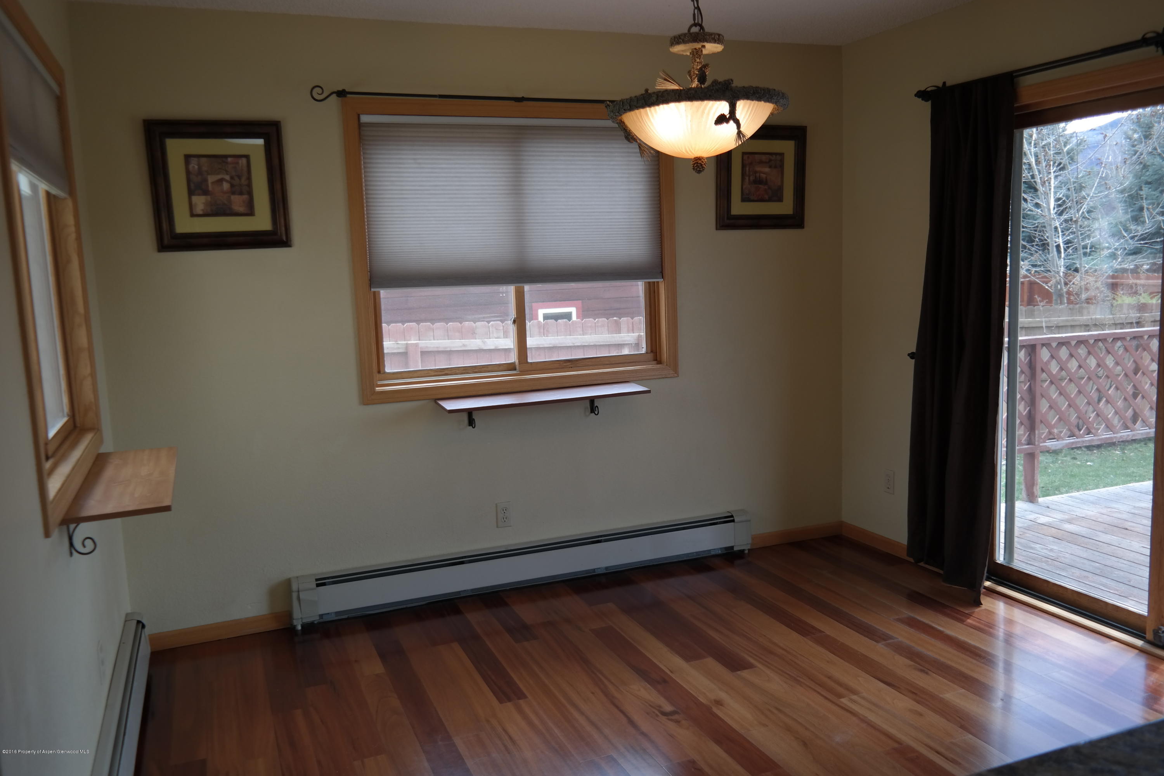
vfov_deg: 47.9
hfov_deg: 67.4
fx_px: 873
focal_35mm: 27
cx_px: 582
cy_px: 388
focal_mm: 18
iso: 100
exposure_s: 1/80
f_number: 3.5
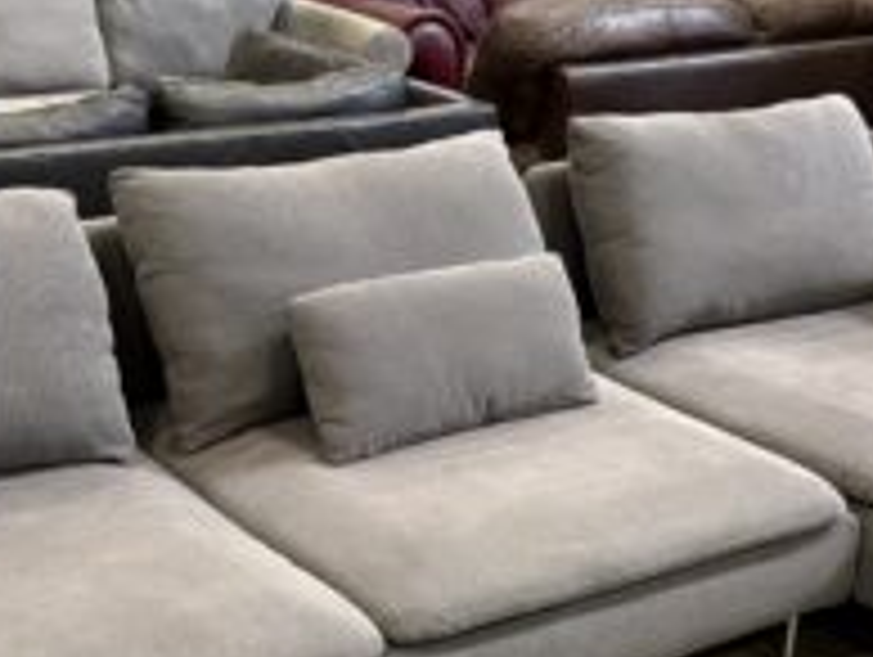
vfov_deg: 21.4
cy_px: 619
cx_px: 414
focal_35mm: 67
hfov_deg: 28.9
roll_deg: -2.6
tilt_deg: -27.4
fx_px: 1692
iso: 250
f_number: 1.6
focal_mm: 5.96
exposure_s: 1/60
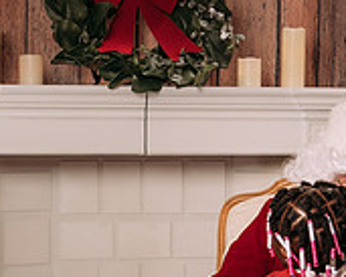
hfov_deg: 16.3
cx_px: 204
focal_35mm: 118
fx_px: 1209
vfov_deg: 12.9
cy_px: 287
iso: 100
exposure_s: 1/100
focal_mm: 35
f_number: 5.6
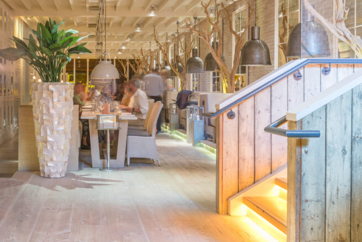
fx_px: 483
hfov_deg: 39.7
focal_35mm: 48
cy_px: 90
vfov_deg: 28.0
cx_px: 79
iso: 100
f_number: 11
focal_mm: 30
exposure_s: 2.5
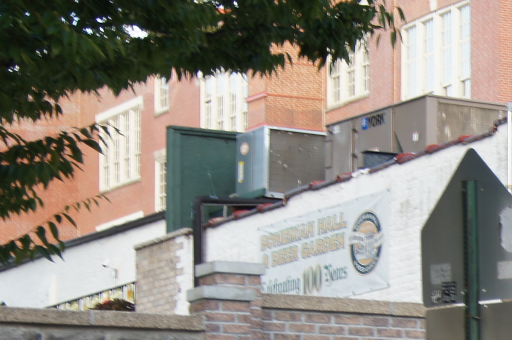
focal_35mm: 192
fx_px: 2725
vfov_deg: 7.0
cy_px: 552
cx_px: 851
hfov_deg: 10.3
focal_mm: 35
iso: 100
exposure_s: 1/60
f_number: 5
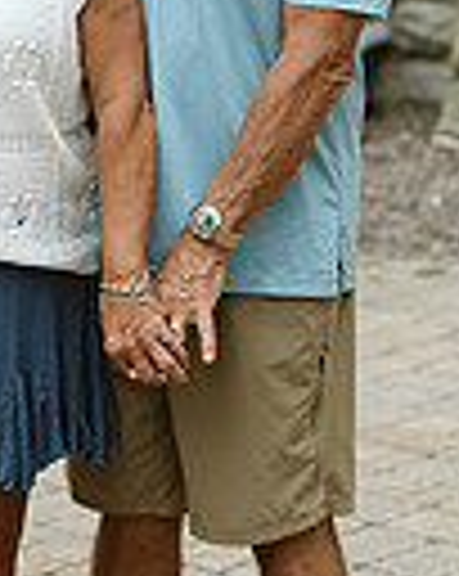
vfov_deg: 11.6
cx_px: 58
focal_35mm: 165
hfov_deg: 9.3
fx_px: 2809
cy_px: 4
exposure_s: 1/320
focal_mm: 50
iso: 640
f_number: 2.8
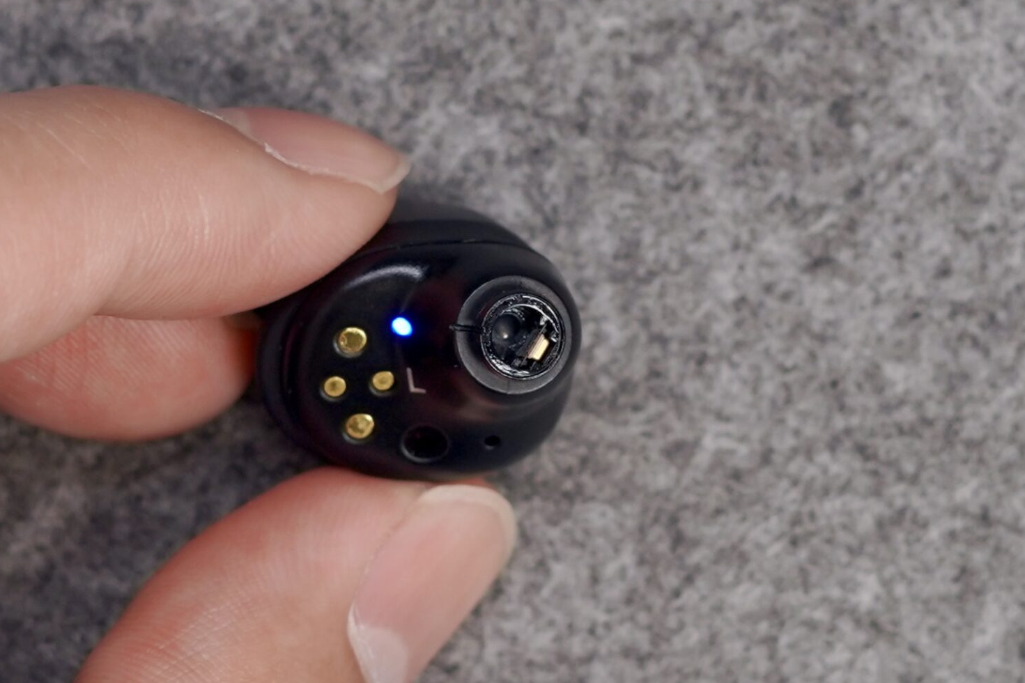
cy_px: 343
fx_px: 1452
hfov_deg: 38.9
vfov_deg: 26.5
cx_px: 518
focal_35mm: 51
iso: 500
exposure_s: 1/60
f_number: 4.5
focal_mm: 50
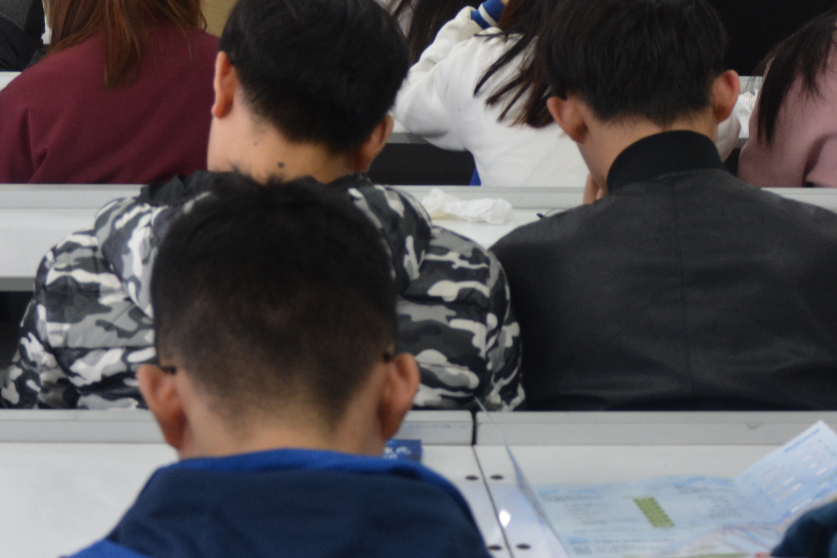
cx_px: 224
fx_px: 2215
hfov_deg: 21.2
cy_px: 13
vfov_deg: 14.2
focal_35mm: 95
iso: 720
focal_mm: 25
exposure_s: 1/40
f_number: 4
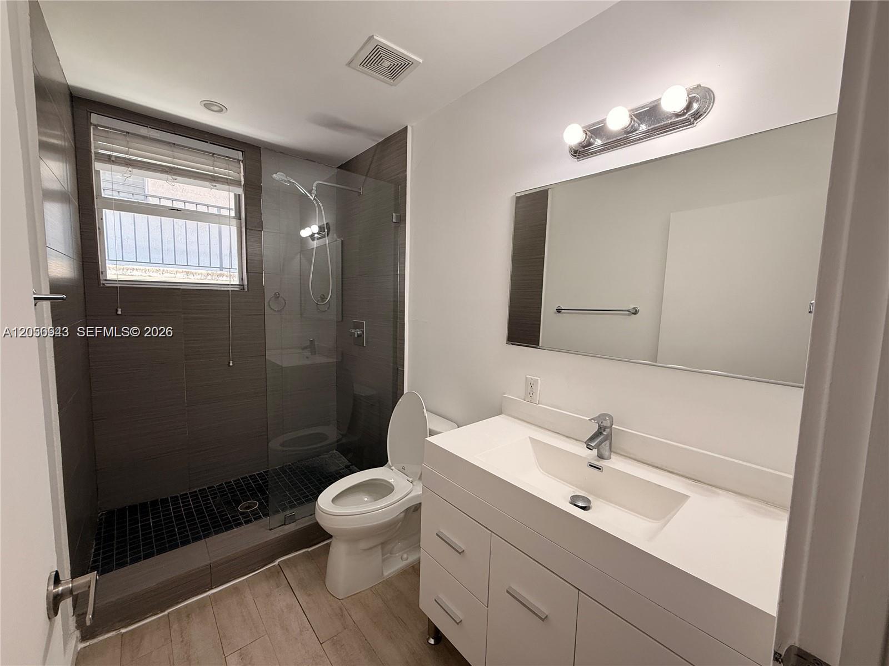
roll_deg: -1.2
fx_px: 360
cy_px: 333
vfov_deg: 85.7
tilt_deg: -5.3
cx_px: 444
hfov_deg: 102.1
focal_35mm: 14
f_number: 2.2
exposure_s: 1/120
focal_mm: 2.22
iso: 125
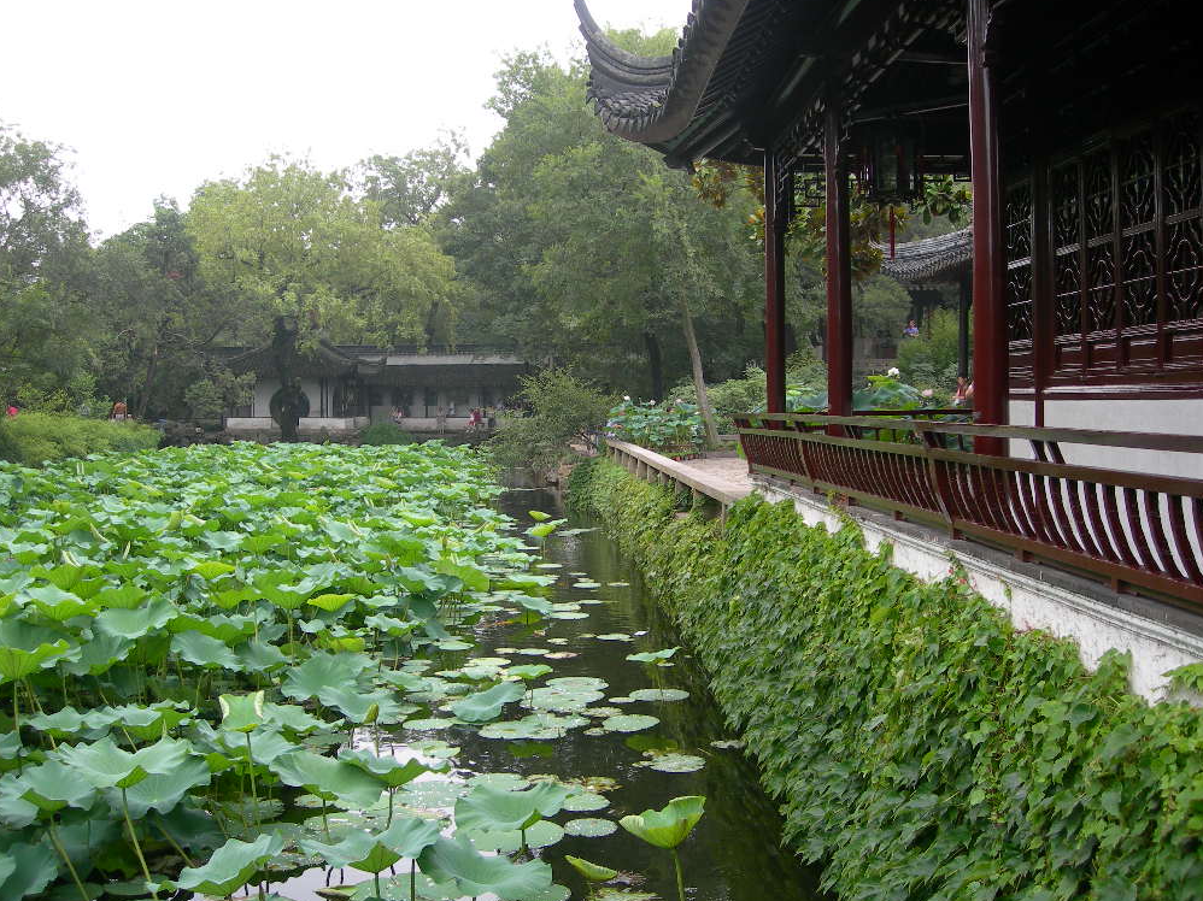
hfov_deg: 47.9
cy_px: 444
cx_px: 610
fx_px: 1355
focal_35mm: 39
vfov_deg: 36.8
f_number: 2.8
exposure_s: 1/167
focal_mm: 7.8
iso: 50
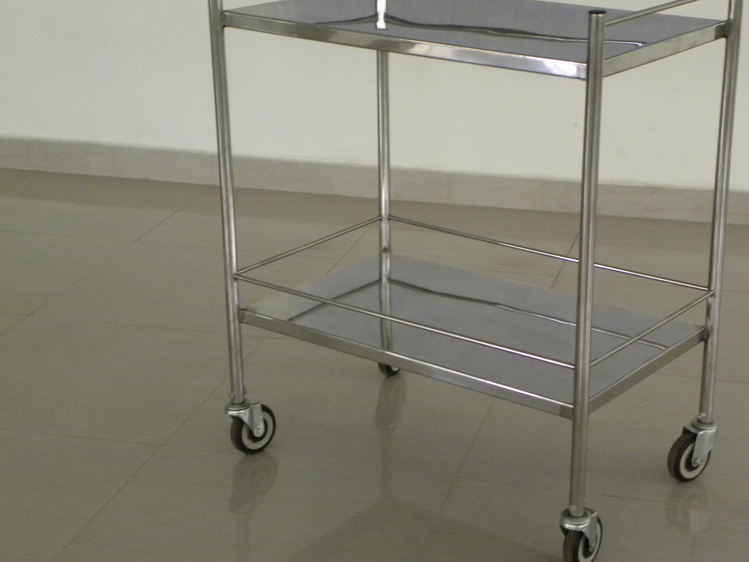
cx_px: 455
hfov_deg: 28.1
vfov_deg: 21.3
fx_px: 1493
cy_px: 285
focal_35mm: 69
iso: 400
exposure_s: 1/40
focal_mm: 9.2
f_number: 3.5
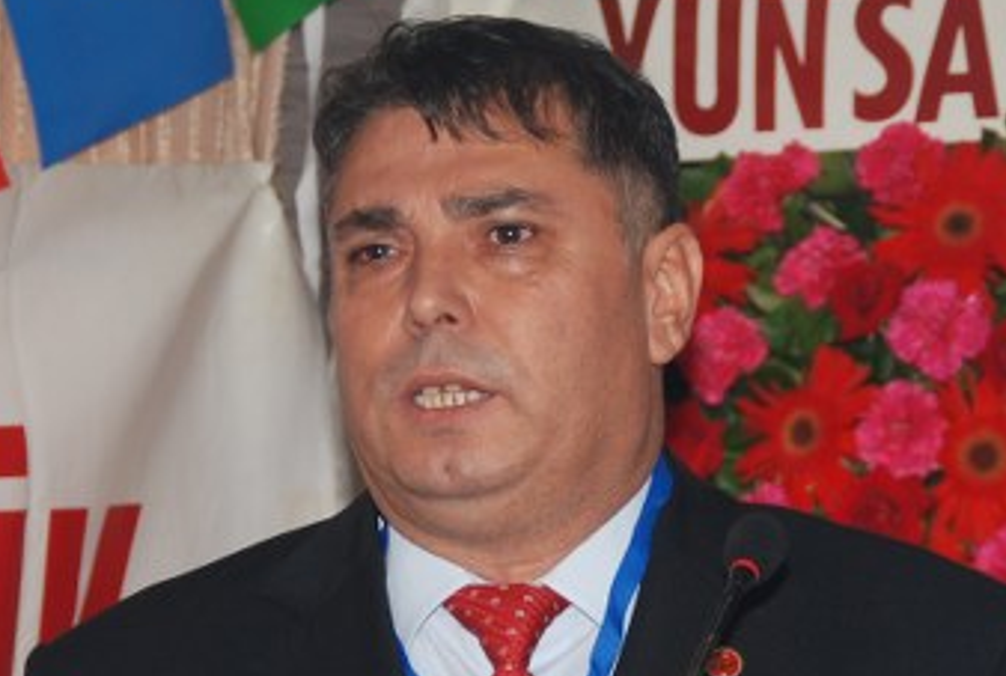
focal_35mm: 266
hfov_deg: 7.7
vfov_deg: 5.2
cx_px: 604
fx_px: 7455
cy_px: 570
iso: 200
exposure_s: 1/60
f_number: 5.3
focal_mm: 75
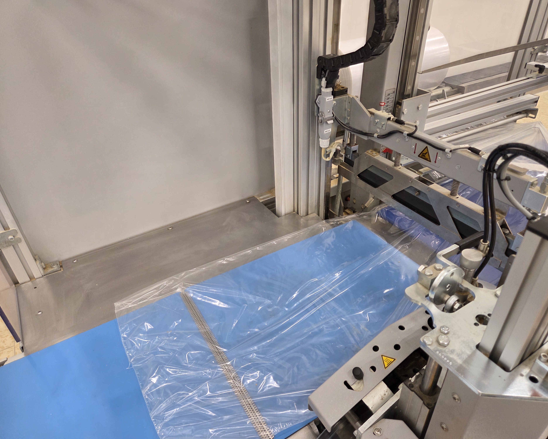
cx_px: 288
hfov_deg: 70.2
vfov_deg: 58.8
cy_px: 219
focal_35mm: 24
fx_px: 389
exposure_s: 1/100
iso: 400
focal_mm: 5.4
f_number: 1.8
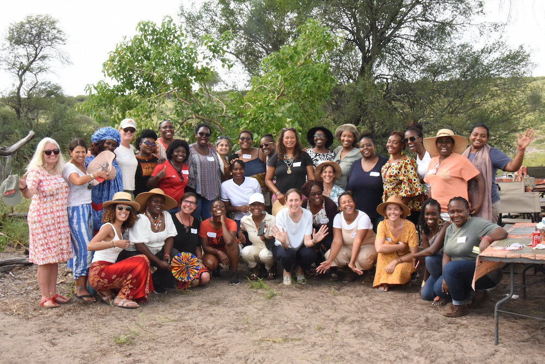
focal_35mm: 48
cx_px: 272
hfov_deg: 41.1
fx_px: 727
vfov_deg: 28.1
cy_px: 182
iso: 10000
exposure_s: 1/400
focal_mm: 48
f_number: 29
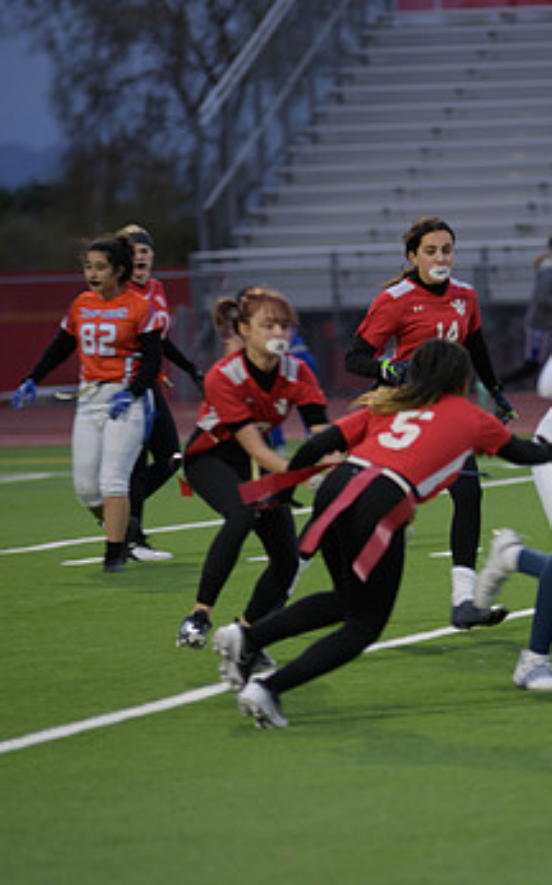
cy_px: 467
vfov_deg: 7.4
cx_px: 488
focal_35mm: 282
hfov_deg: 4.6
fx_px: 6793
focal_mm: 165
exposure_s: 1/200
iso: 360
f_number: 2.8
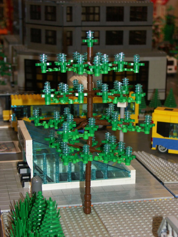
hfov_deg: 18.2
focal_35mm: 81
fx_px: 555
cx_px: 89
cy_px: 118
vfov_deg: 24.1
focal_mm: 20.69
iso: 200
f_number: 3.2
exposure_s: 1/80
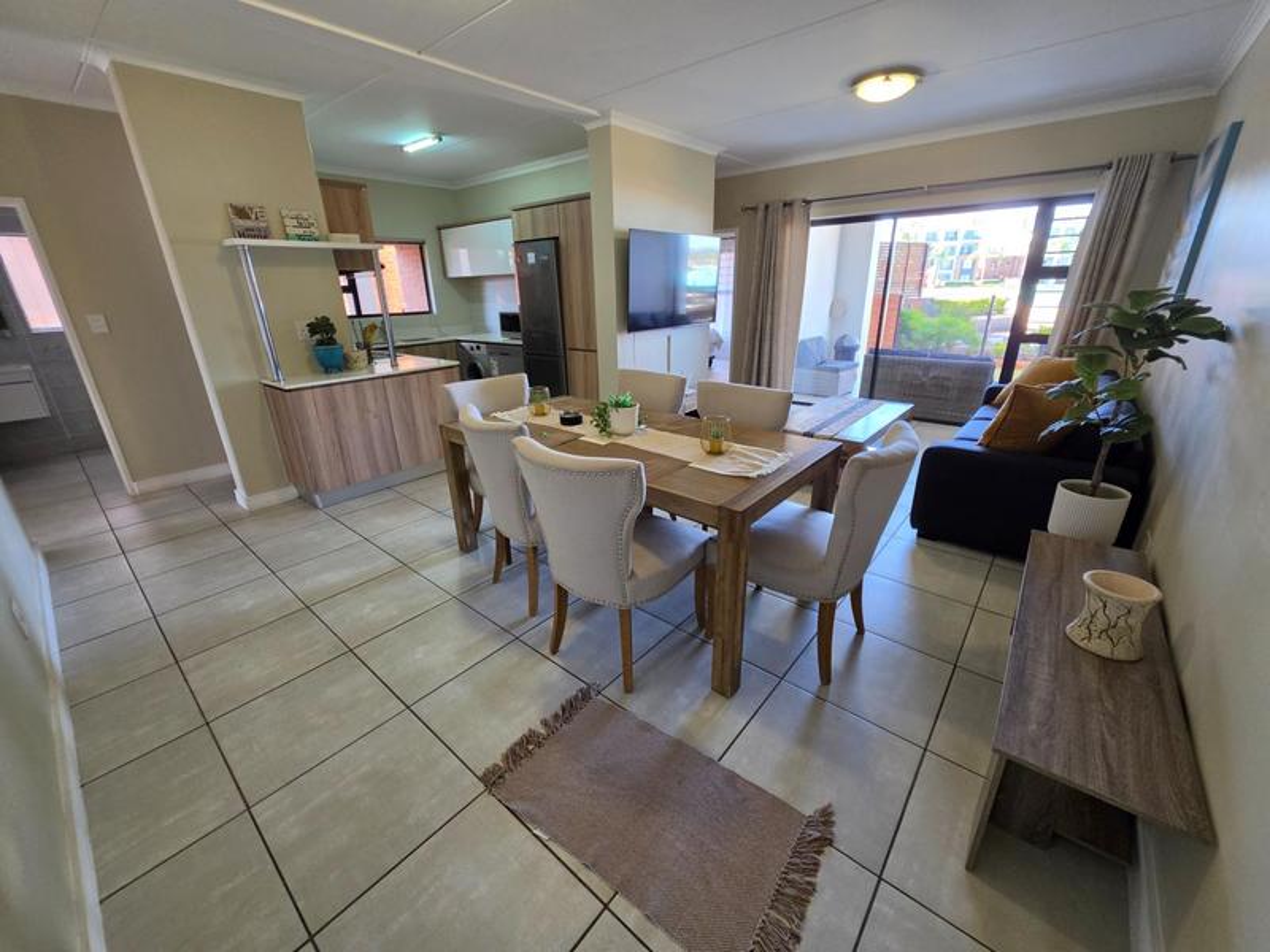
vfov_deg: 89.9
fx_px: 477
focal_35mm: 13
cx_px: 635
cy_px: 476
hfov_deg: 106.2
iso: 200
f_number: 1.9
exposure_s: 1/100
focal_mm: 2.2
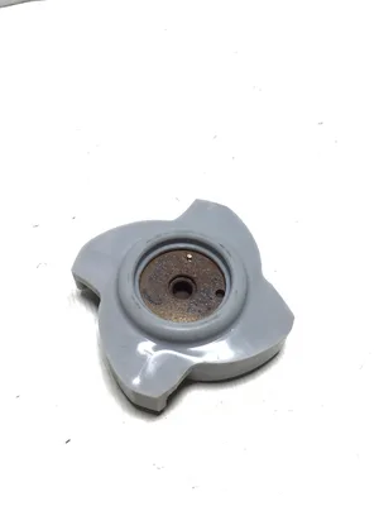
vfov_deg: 58.4
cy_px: 253
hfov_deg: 45.4
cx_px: 190
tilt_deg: -55.7
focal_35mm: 31
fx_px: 453
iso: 32
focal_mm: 3.3
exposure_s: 1/120
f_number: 2.4
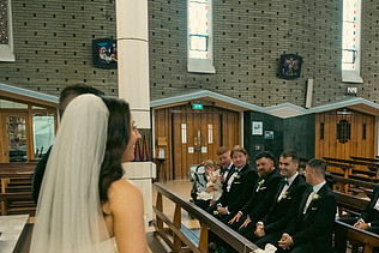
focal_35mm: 44
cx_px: 308
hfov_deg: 42.3
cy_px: 195
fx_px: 463
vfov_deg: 30.0
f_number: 3.5
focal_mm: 24
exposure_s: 1/160
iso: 1000
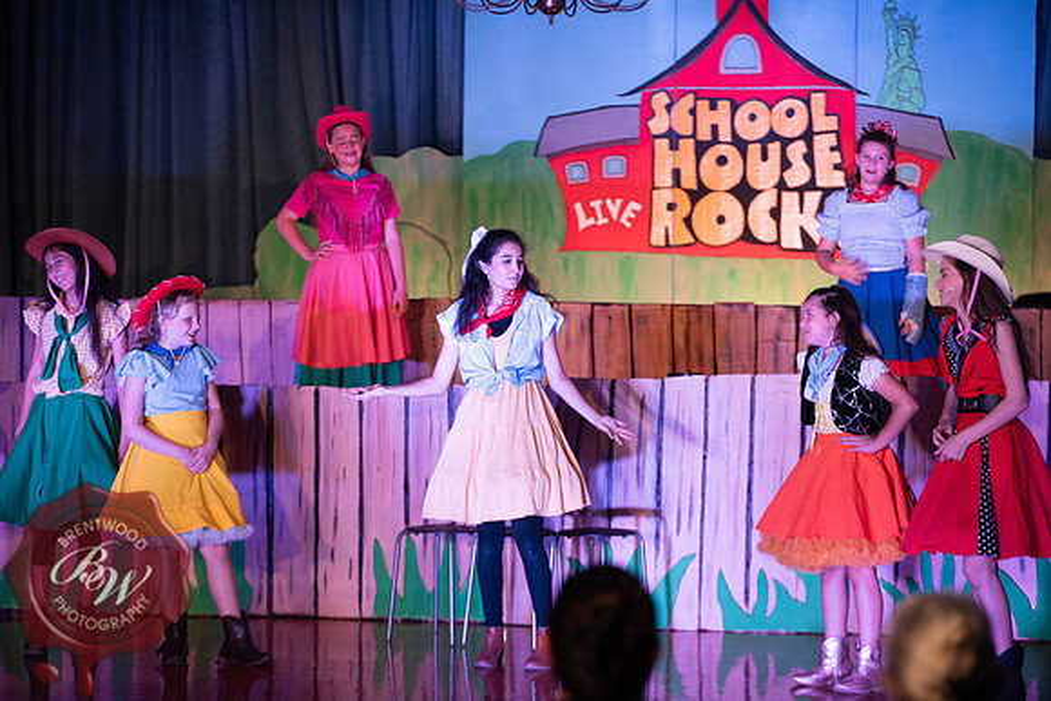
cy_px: 350
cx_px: 526
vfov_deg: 11.0
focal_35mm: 125
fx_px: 3650
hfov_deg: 16.4
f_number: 2.8
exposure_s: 1/125
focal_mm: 125
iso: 560
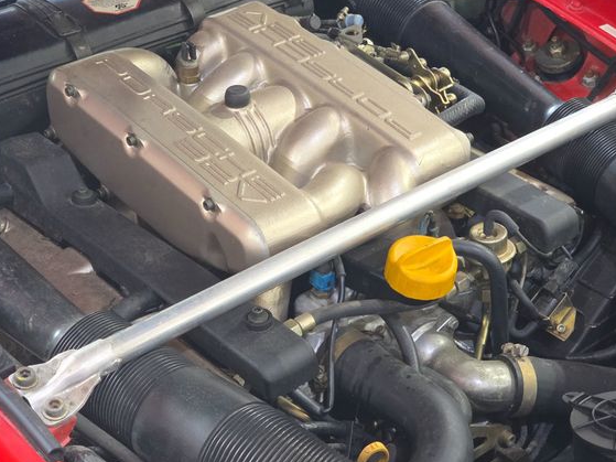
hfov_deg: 24.7
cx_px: 327
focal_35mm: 79
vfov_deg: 18.7
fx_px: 1406
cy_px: 236
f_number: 2.4
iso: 320
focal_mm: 7.9
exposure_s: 1/60
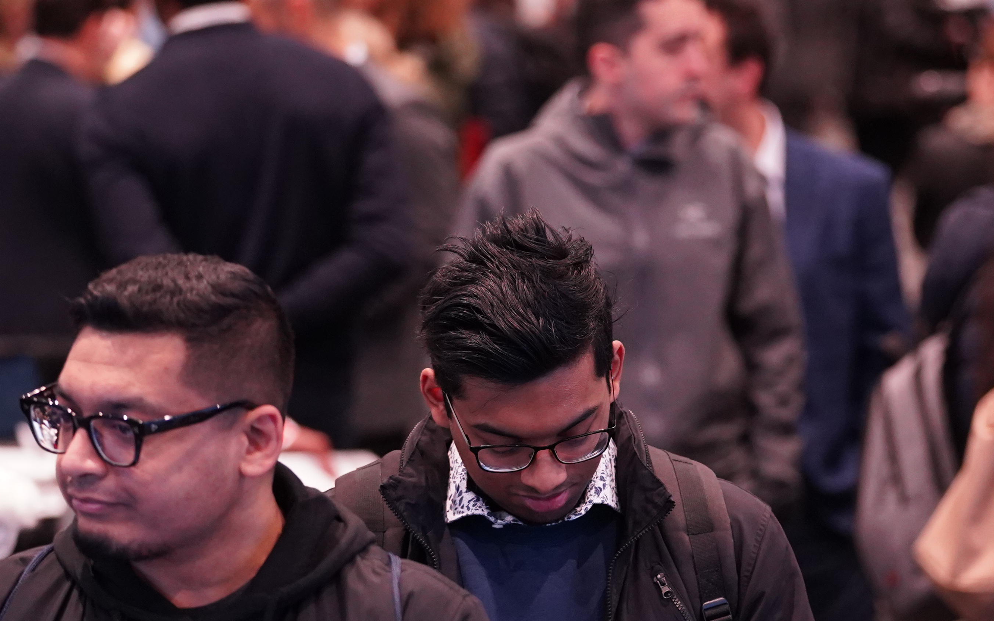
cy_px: 308
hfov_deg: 8.5
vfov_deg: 5.3
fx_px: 6664
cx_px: 819
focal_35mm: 246
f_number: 2.8
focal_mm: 109
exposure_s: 1/125
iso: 3200
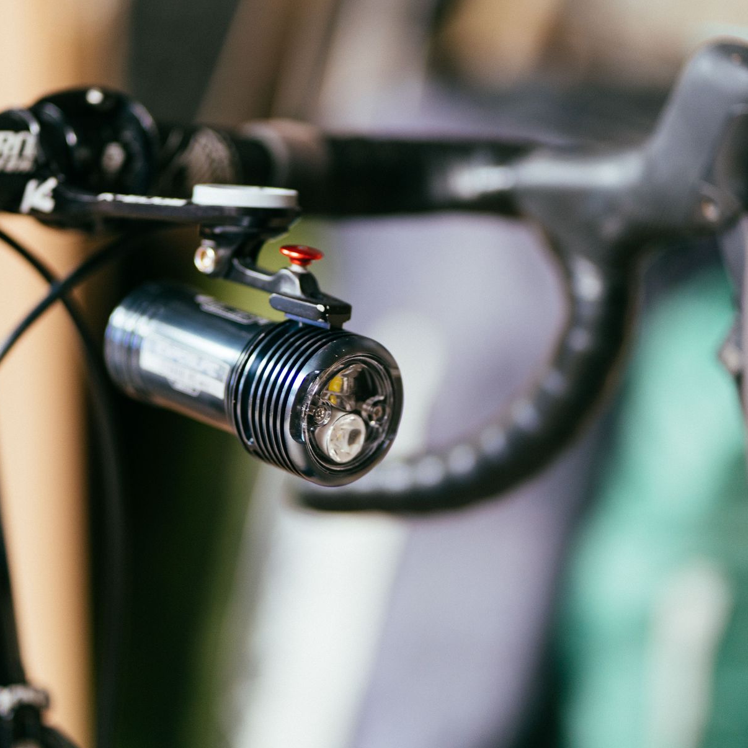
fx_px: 2811
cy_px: 355
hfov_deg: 15.1
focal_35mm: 115
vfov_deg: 15.2
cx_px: 292
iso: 500
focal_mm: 85
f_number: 1.8
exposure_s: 1/40
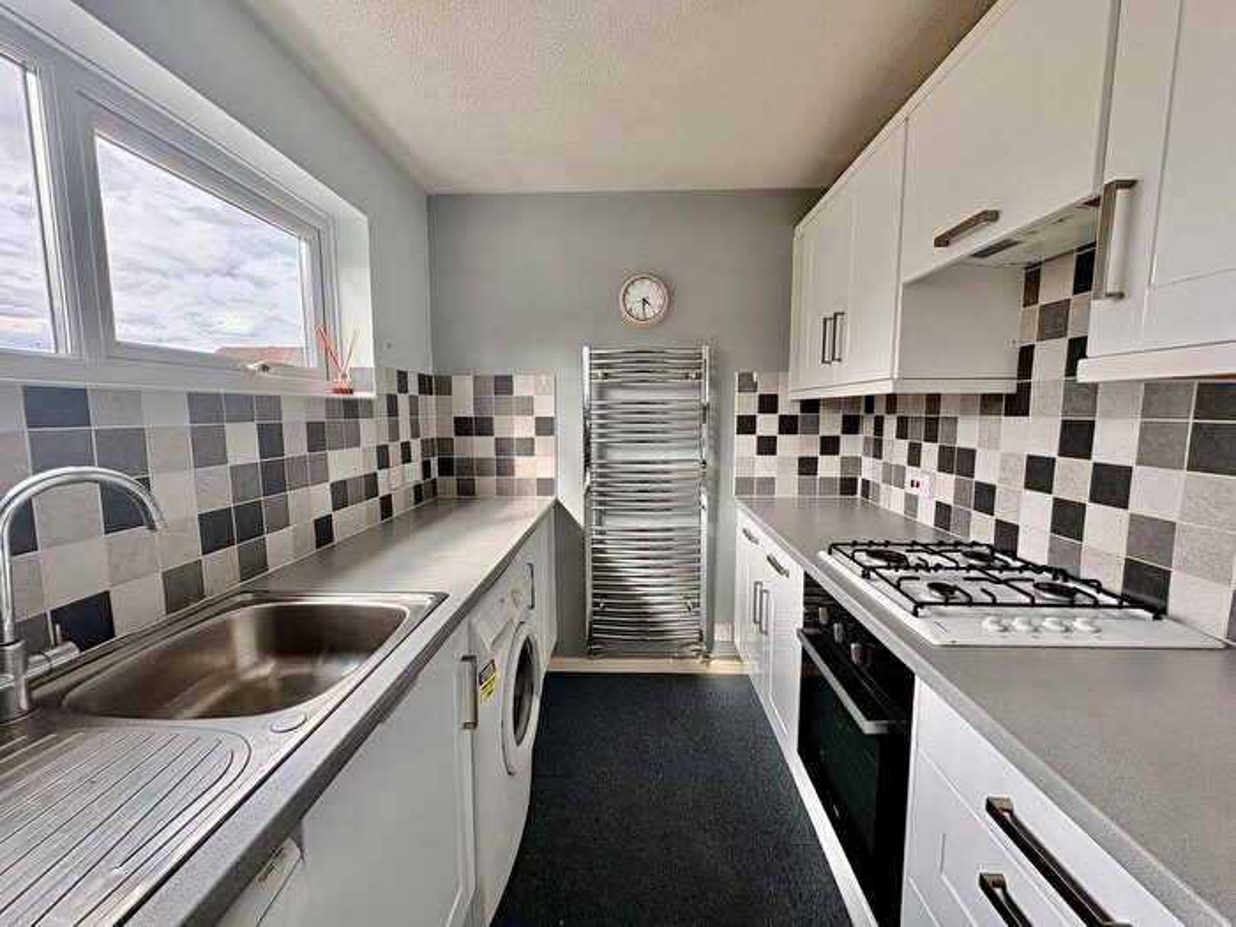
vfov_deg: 85.7
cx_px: 618
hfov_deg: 102.1
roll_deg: +0.0
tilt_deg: -6.4
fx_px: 500
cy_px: 464
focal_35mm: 14
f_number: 2.2
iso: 80
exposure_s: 1/104
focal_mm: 2.22
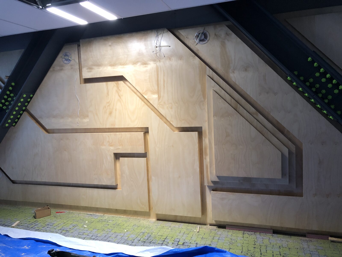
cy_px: 128
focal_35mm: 28
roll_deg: +2.6
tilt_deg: -4.9
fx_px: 277
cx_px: 171
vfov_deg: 49.7
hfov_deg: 63.4
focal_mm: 4
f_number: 1.8
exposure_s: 1/15
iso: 64
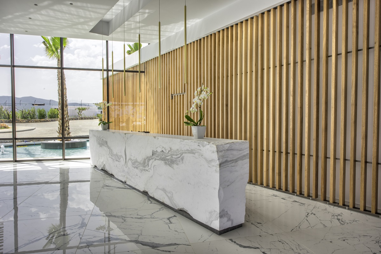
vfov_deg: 53.1
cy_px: 127
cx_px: 190
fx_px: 254
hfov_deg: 73.7
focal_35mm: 24
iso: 64
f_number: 14
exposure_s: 1/13
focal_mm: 24
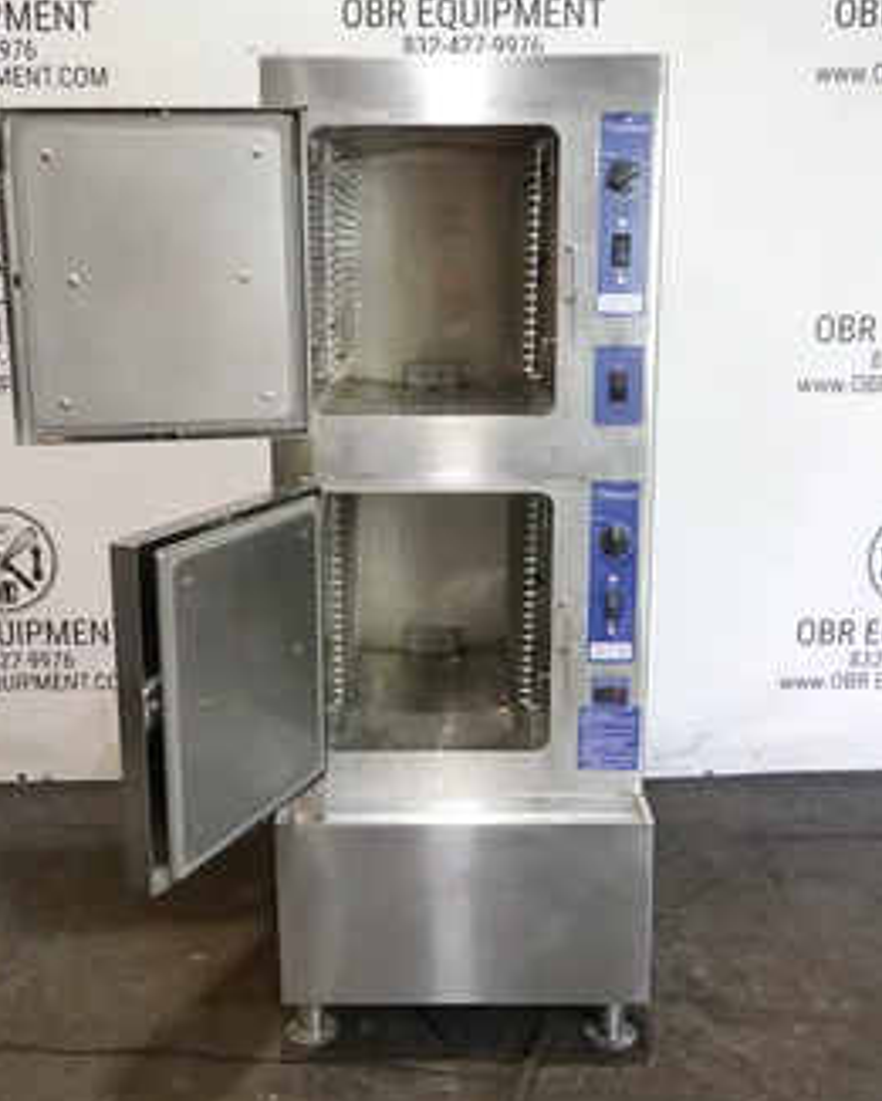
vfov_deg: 47.9
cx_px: 434
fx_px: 1239
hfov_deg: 39.2
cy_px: 500
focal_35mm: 38
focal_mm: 12.25
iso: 1600
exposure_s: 1/80
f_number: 3.5
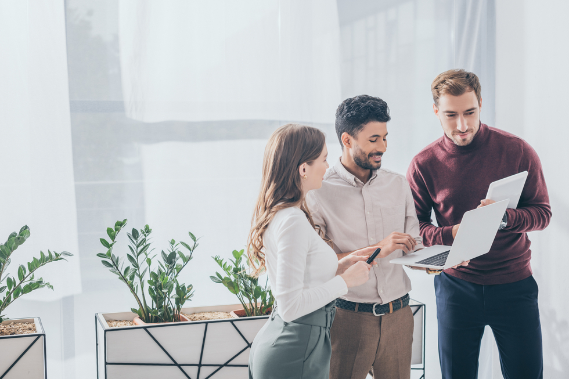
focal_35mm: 51
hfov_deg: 38.9
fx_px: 806
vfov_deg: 26.5
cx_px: 289
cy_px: 188
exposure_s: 1/200
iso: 100
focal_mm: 50
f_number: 4
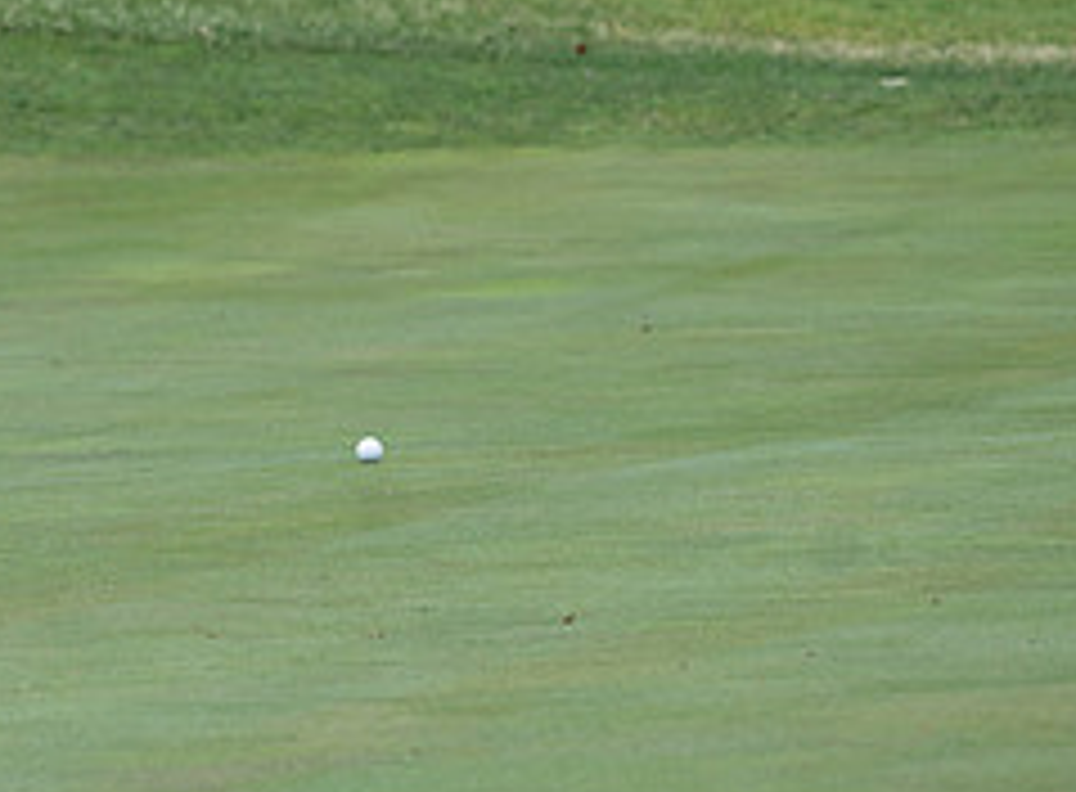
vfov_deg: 2.6
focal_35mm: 567
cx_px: -383
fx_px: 17510
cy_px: 186
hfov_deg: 3.5
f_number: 5
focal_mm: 185
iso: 320
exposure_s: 1/500
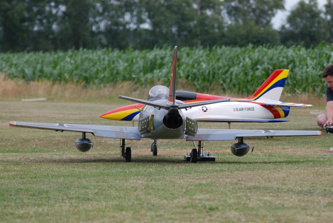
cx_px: 166
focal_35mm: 225
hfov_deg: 9.1
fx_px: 2083
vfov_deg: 6.1
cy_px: 112
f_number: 5.3
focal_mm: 150
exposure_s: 1/250
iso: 200
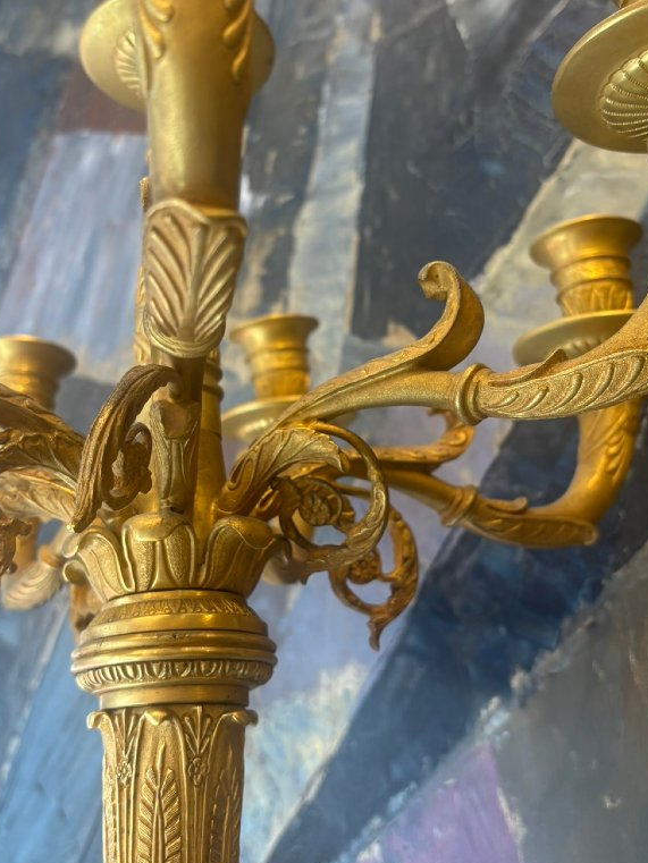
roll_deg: +3.1
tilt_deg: +20.5
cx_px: 339
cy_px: 354
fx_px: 1023
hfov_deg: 35.1
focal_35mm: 41
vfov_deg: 45.6
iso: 80
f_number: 1.6
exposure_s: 1/100
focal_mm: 5.96
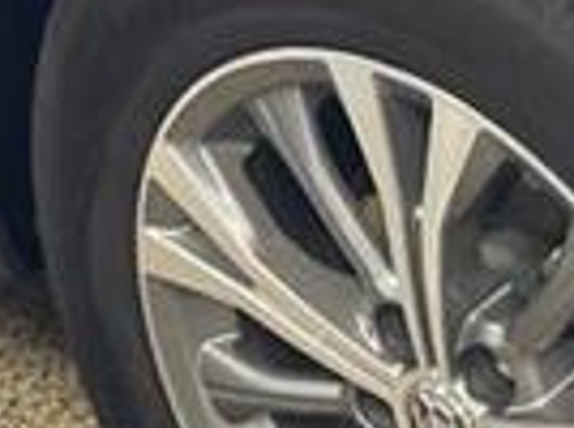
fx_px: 2996
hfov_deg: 10.9
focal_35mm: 181
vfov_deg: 8.2
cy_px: 325
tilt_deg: -36.8
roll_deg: +1.3
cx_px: 561
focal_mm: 6.76
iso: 250
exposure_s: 1/60
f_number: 1.78
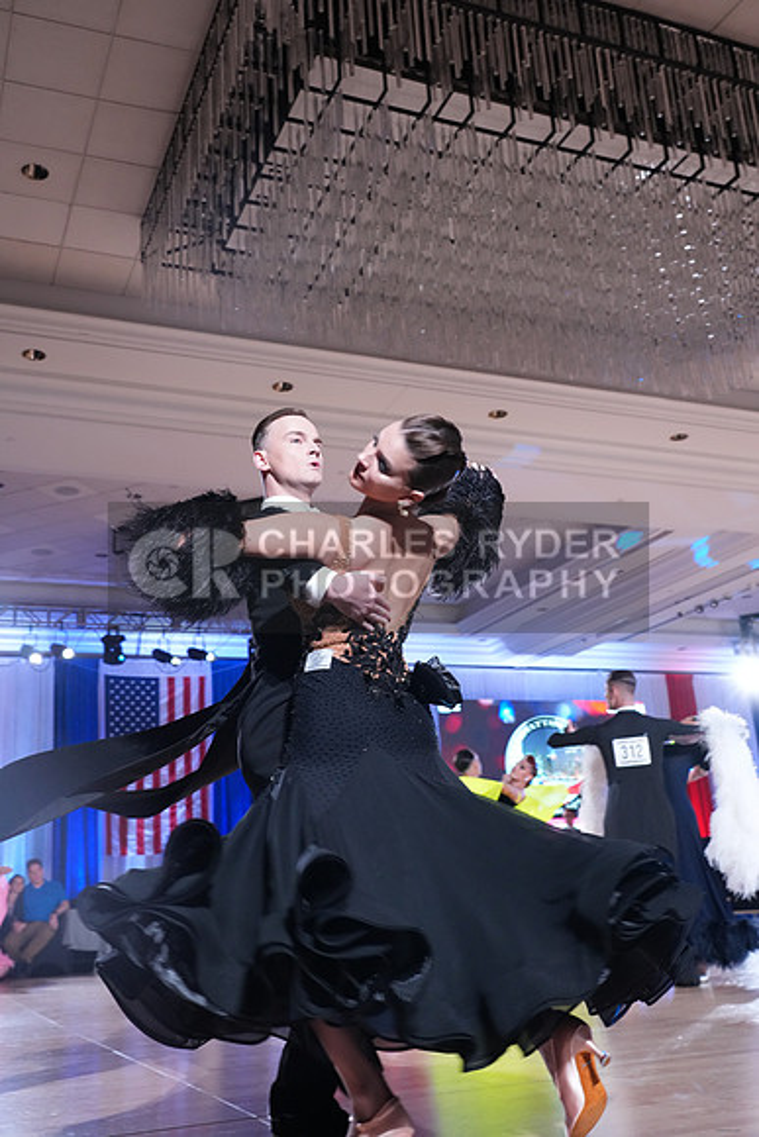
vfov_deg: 57.2
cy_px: 568
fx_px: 1043
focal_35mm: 33
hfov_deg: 40.0
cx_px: 380
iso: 4000
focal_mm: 33
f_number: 4.5
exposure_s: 1/250
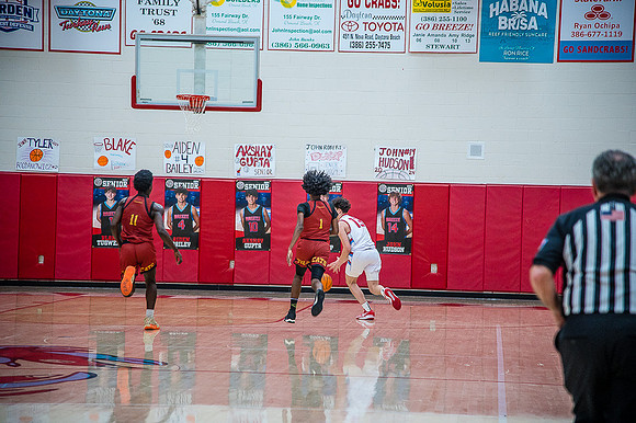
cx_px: 318
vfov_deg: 11.4
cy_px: 212
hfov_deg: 17.1
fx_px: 2119
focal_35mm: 120
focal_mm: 120
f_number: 4
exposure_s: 1/320
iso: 2000
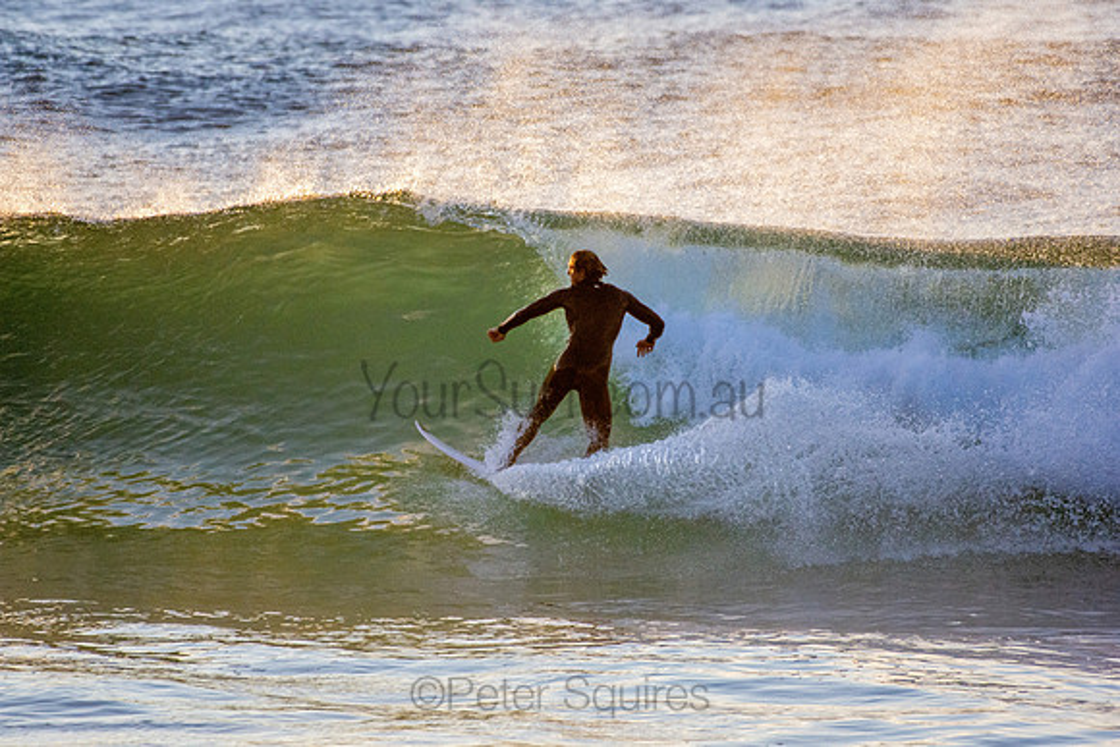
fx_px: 23338
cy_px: 374
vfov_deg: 1.8
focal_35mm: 750
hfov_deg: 2.7
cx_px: 560
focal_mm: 500
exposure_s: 1/2000
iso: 1000
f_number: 5.6
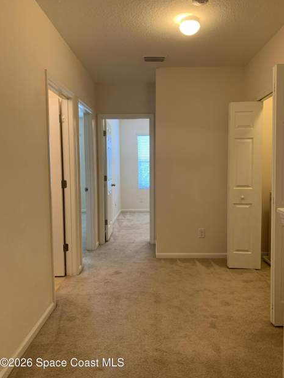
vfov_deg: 65.3
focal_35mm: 27
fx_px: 295
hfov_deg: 51.3
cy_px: 184
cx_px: 146
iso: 125
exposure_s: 1/60
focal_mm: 4.25
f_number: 1.8
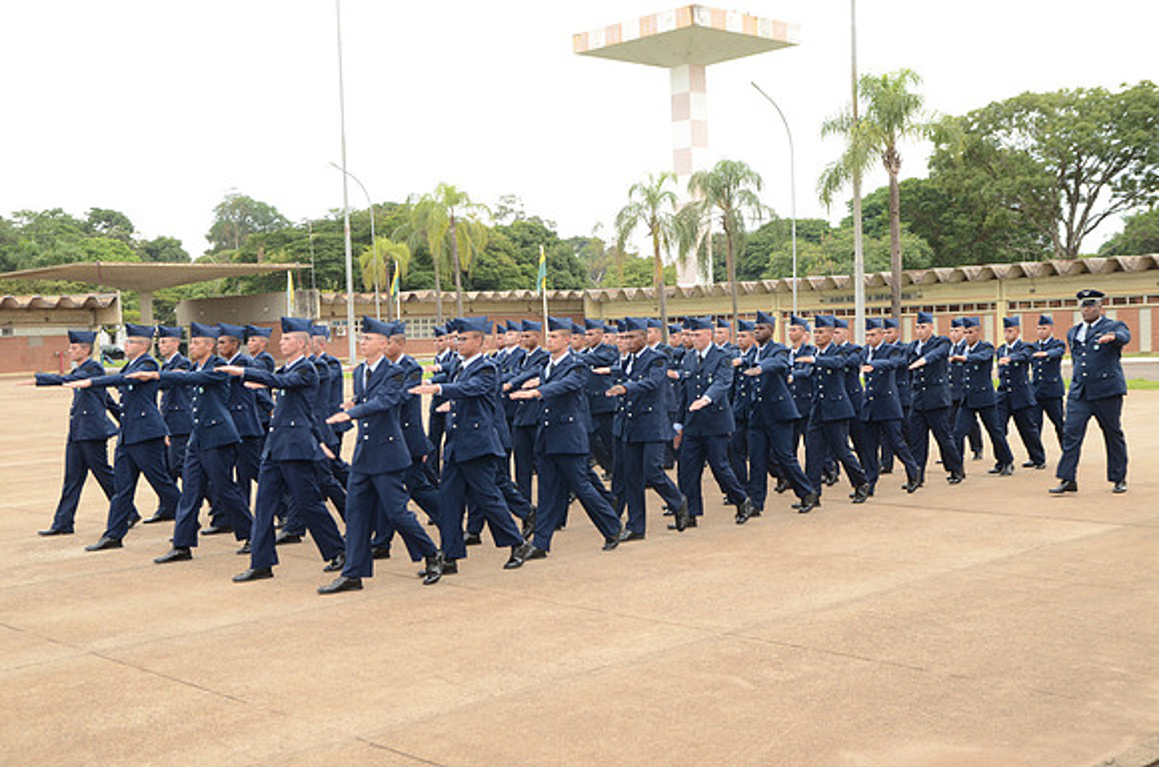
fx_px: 1397
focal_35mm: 44
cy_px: 384
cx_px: 580
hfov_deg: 45.0
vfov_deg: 30.7
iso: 250
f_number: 6.3
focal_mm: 29
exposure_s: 1/250
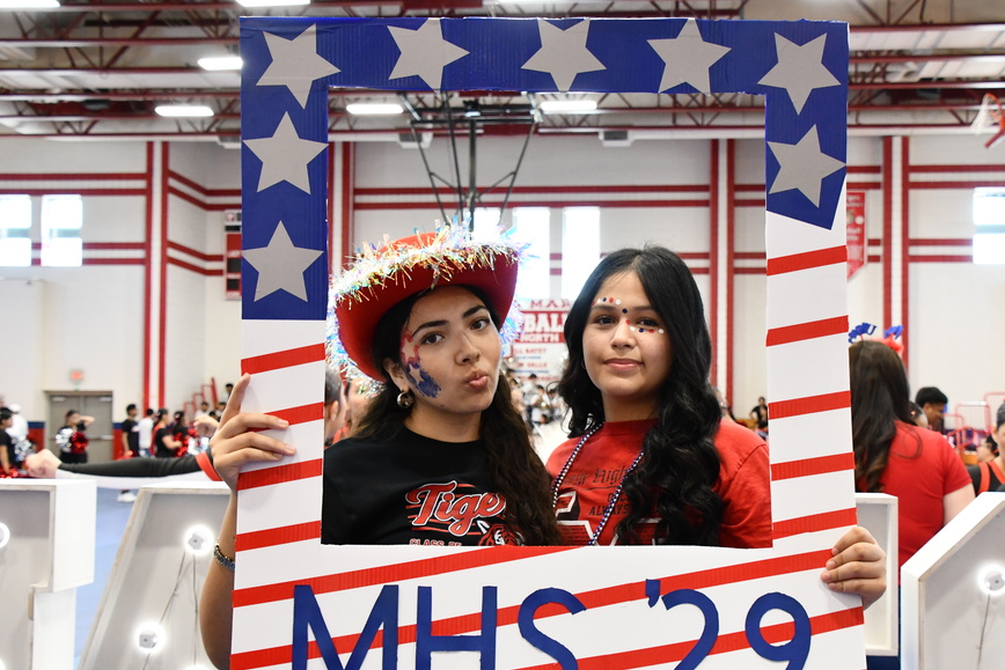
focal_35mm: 46
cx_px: 568
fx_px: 1284
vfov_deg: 29.2
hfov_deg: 42.6
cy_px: 391
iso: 2500
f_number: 5.6
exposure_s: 1/125
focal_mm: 26
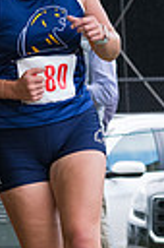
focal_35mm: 485
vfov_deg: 4.3
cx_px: 7
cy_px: 145
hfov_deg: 2.8
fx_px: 3323
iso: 2000
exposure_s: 1/1250
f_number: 5.6
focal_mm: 92
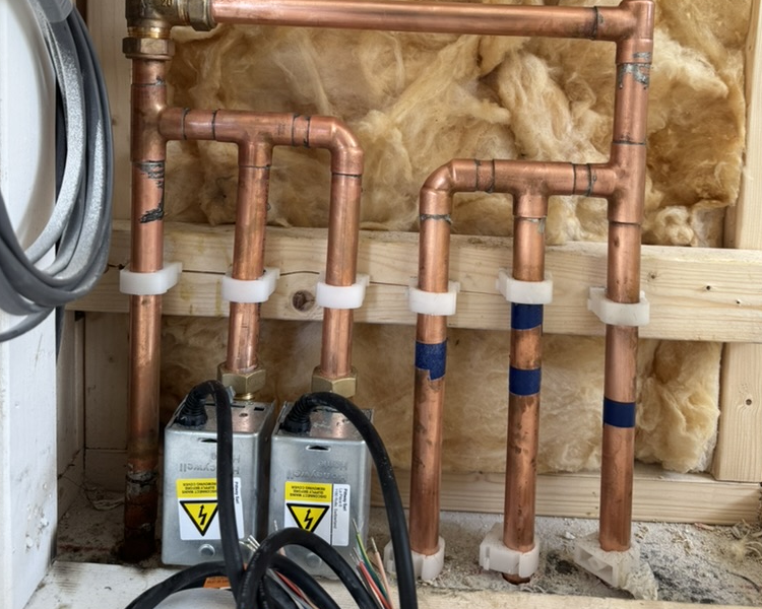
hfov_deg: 55.7
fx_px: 722
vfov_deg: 43.9
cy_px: 133
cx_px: 385
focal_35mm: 32
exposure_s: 1/121
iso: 160
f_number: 1.78
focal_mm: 6.76
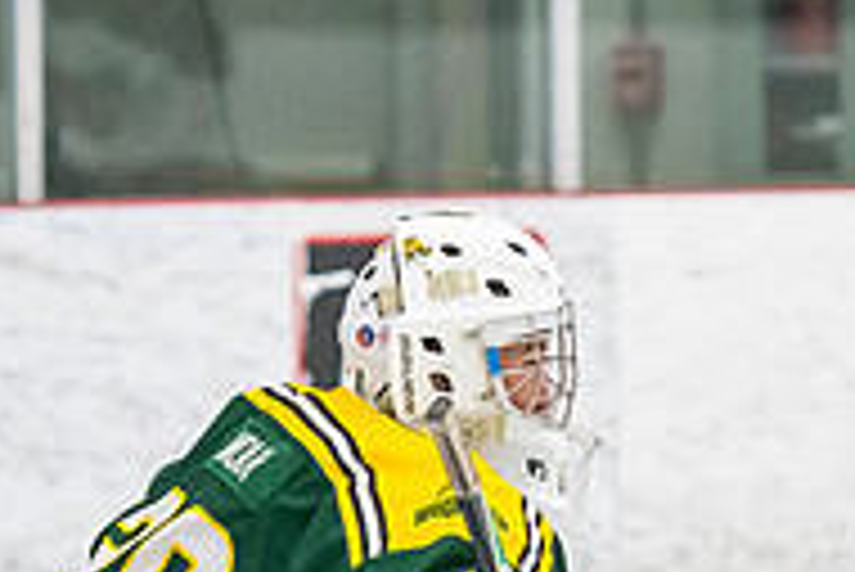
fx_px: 13167
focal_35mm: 554
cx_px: 354
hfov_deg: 3.7
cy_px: 598
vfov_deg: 2.5
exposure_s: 1/640
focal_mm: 116
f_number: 3.2
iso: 2500
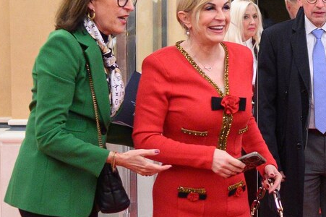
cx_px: 182
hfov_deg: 28.4
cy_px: 159
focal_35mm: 71
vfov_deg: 19.0
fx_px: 642
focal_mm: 24
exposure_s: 1/160
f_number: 1.8
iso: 2000
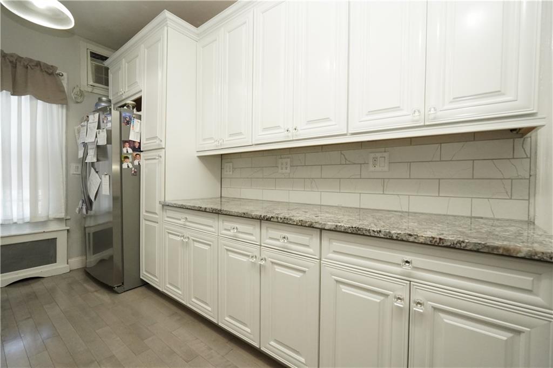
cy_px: 184
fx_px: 242
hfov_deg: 97.6
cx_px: 276
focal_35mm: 16
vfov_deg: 74.6
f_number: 4.5
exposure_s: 1/125
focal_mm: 10.5
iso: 2500
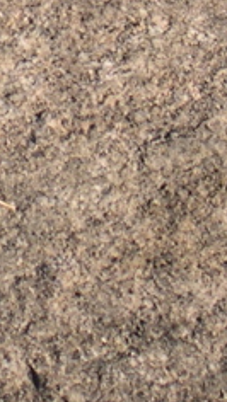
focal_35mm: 561
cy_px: -136
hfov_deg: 2.2
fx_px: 5995
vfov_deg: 3.8
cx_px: -164
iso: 100
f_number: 4.9
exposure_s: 1/325
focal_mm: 24
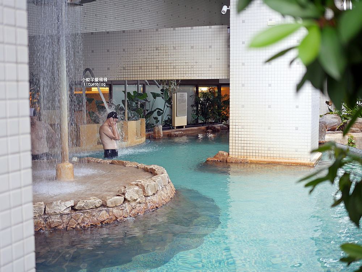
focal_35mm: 50
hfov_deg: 38.2
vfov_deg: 29.1
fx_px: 523
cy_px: 136
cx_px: 181
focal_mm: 25
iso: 200
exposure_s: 1/200
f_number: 1.8
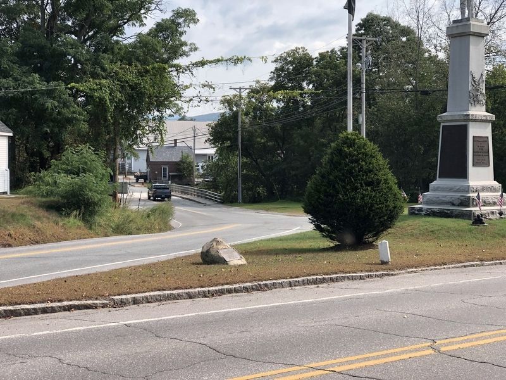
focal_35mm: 57
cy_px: 190
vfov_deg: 25.7
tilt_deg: -1.5
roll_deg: -0.3
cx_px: 253
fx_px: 833
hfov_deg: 33.8
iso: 20
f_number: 2.8
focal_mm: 6.6
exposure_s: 1/426
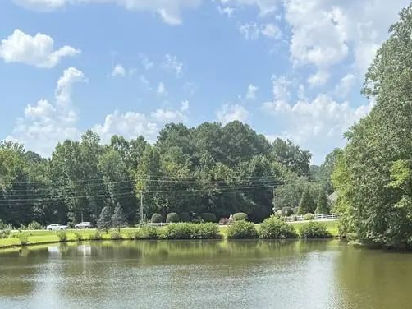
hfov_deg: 38.9
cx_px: 190
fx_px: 583
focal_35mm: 49
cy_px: 290
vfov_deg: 28.3
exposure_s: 1/2611
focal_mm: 6.76
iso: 80
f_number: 1.78
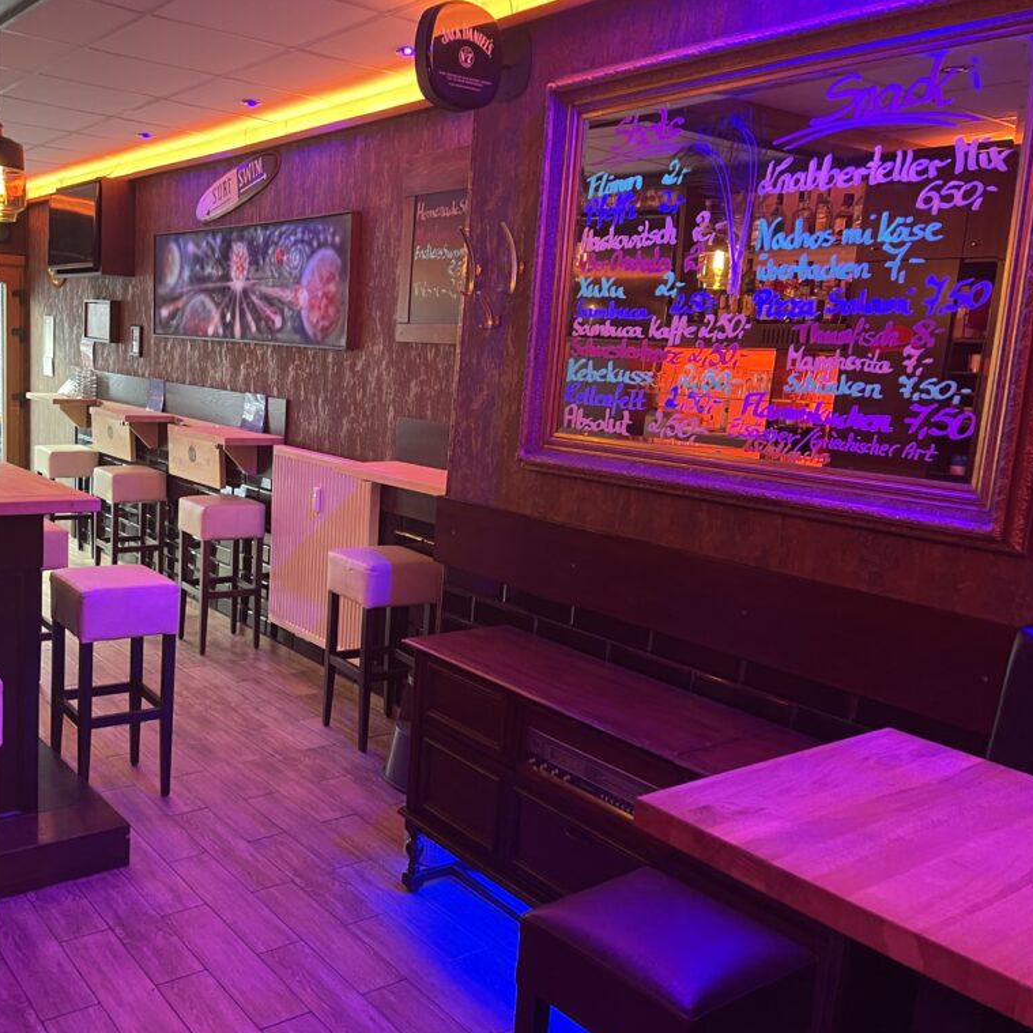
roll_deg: -3.3
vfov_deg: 52.5
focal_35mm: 31
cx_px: 342
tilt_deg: -10.9
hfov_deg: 51.5
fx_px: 1047
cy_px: 521
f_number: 1.6
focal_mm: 5.1
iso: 500
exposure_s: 1/32
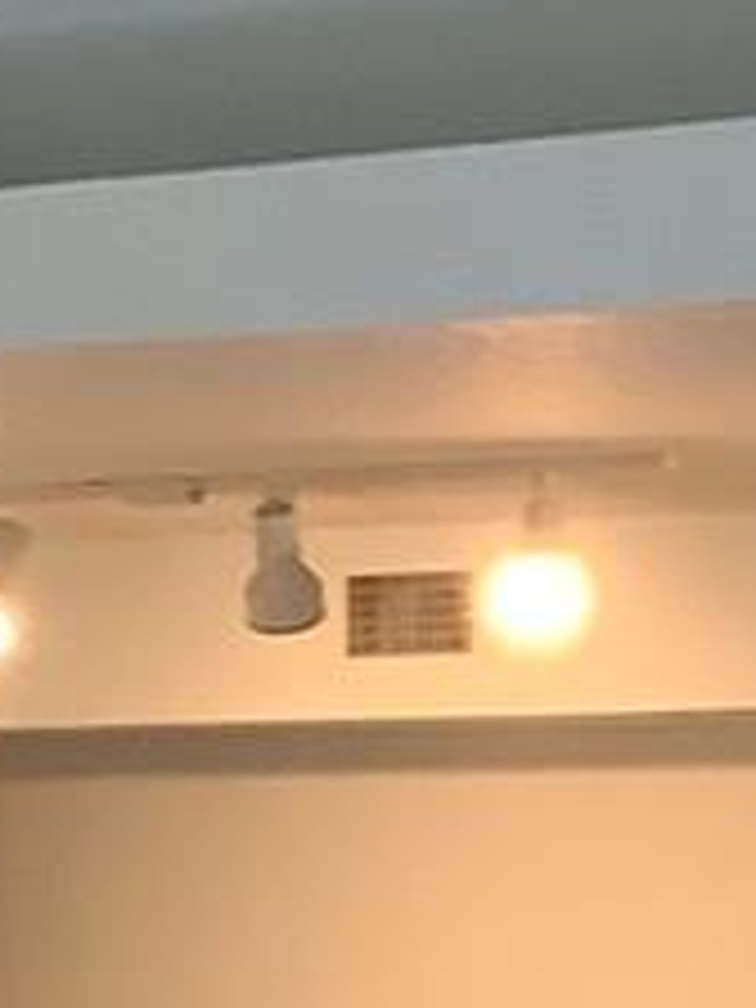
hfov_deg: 8.9
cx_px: 158
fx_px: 4834
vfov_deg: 11.8
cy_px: 1008
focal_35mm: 166
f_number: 2.4
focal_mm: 3.3
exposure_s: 1/60
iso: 160
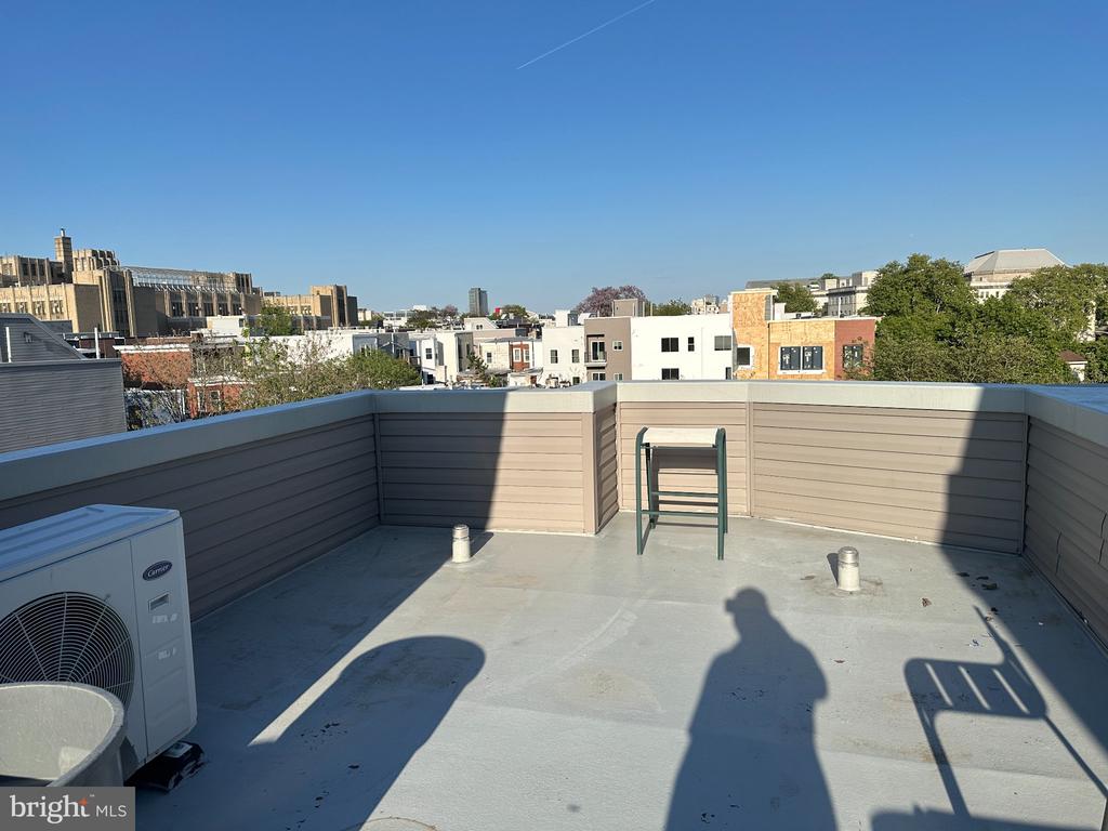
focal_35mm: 24
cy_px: 416
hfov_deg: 71.6
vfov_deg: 56.8
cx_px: 554
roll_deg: +1.8
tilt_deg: -7.2
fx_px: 768
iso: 80
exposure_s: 1/6211
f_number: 1.78
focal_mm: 6.86
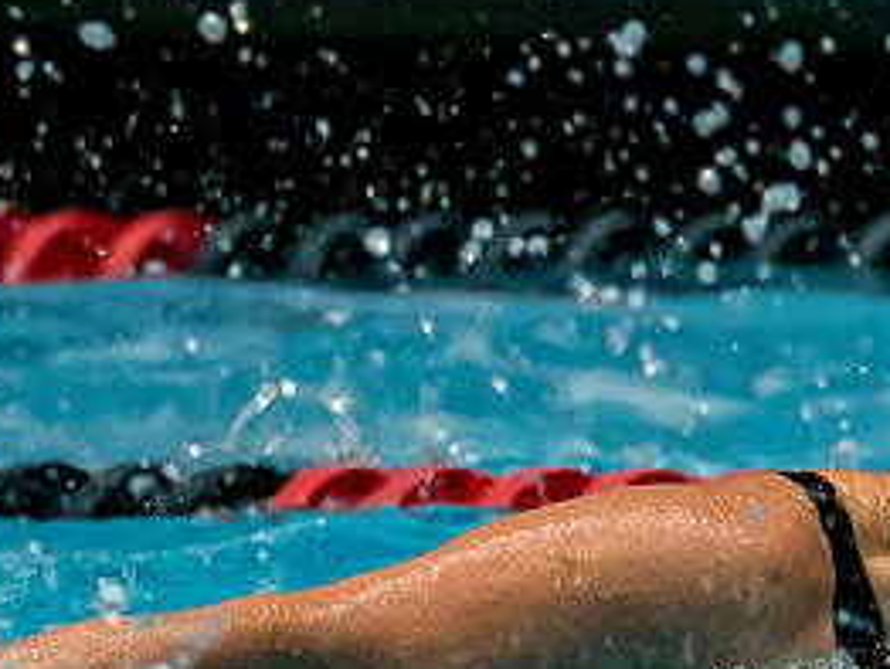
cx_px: 1113
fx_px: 48560
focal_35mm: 1887
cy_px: 810
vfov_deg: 0.8
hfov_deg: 1.0
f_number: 2.8
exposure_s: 1/1000
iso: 2500
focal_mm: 200
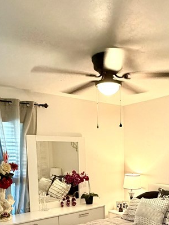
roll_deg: +0.7
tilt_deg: -7.0
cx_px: 115
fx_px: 234
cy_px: 181
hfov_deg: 39.1
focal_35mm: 36
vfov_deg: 48.4
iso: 500
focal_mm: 2.22
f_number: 2.2
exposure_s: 1/60
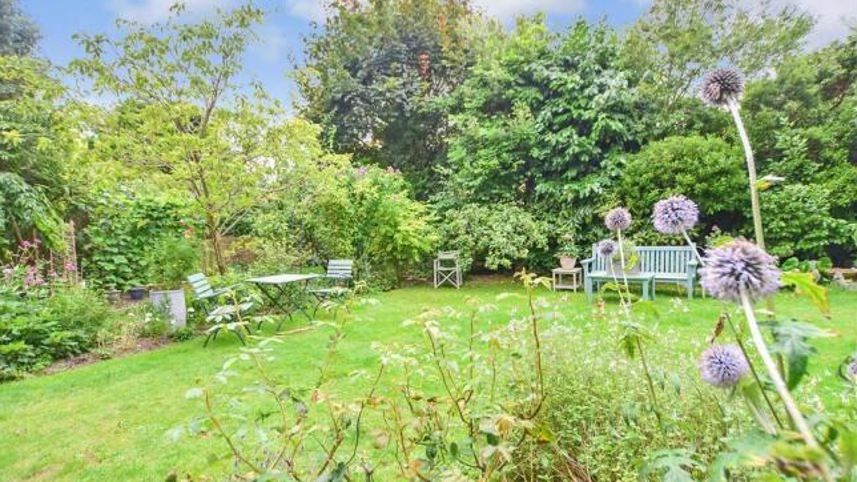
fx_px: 364
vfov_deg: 67.0
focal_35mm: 16
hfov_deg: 99.4
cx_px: 425
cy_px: 230
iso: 500
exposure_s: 1/250
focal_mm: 10
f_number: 5
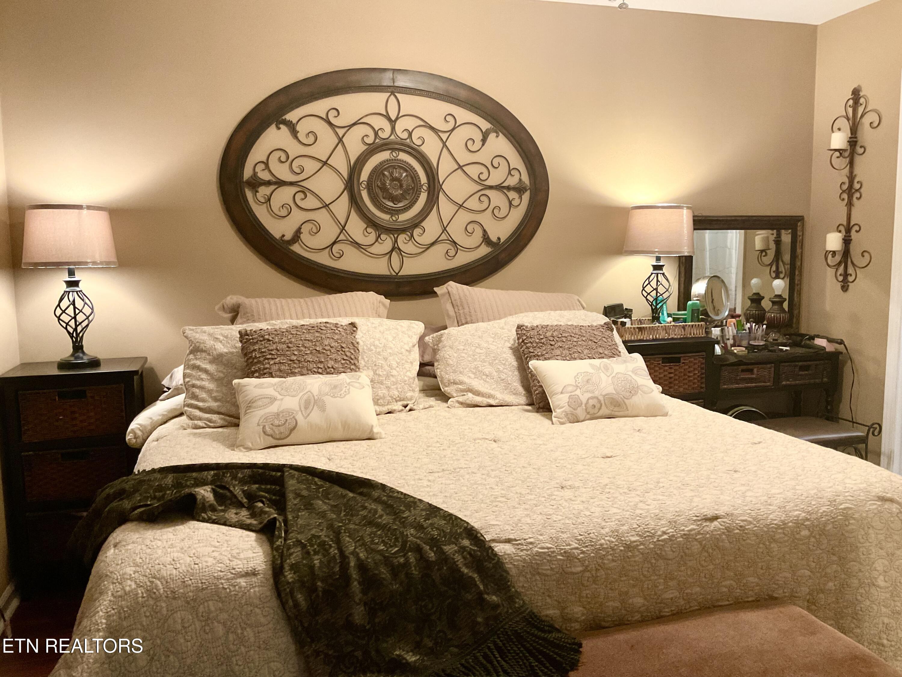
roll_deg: +0.0
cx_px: 451
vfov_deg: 48.2
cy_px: 338
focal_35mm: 29
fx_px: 756
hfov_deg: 61.7
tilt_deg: -6.0
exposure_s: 1/60
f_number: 1.8
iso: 200
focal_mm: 3
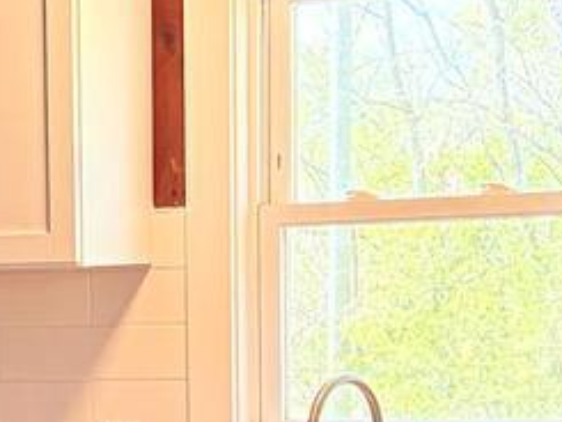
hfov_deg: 13.7
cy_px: 557
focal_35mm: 141
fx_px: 2290
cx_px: -28
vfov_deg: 10.3
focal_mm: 6.76
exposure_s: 1/120
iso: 320
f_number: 1.78
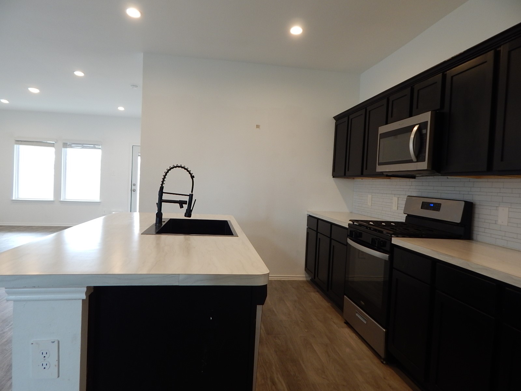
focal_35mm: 22
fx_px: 331
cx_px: 260
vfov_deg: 61.1
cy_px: 196
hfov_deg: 76.4
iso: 140
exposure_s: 1/30
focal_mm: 4
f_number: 3
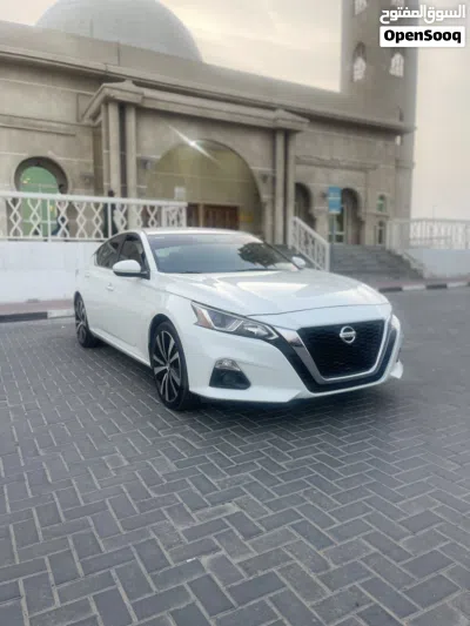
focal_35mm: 26
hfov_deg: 53.1
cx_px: 235
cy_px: 313
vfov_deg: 67.3
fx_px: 470
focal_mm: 5.1
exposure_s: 1/121
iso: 80
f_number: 1.6
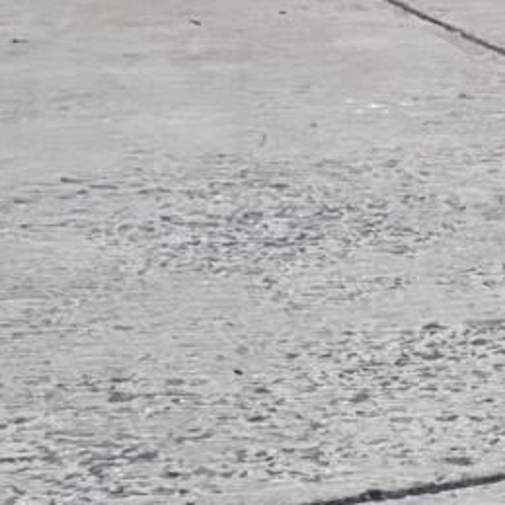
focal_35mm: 168
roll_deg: +1.8
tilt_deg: -6.6
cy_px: -238
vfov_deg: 10.1
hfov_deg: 9.7
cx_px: 996
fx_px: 2773
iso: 800
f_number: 1.78
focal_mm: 6.76
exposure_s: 1/54
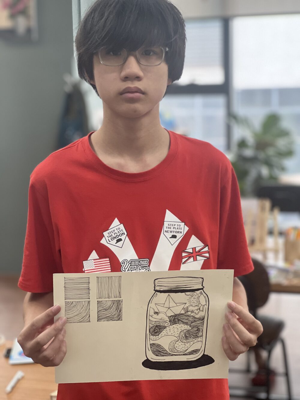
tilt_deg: -7.1
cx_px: 150
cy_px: 200
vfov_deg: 25.3
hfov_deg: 19.1
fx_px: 890
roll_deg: +0.6
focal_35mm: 77
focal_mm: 9
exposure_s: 1/111
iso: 250
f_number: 2.8
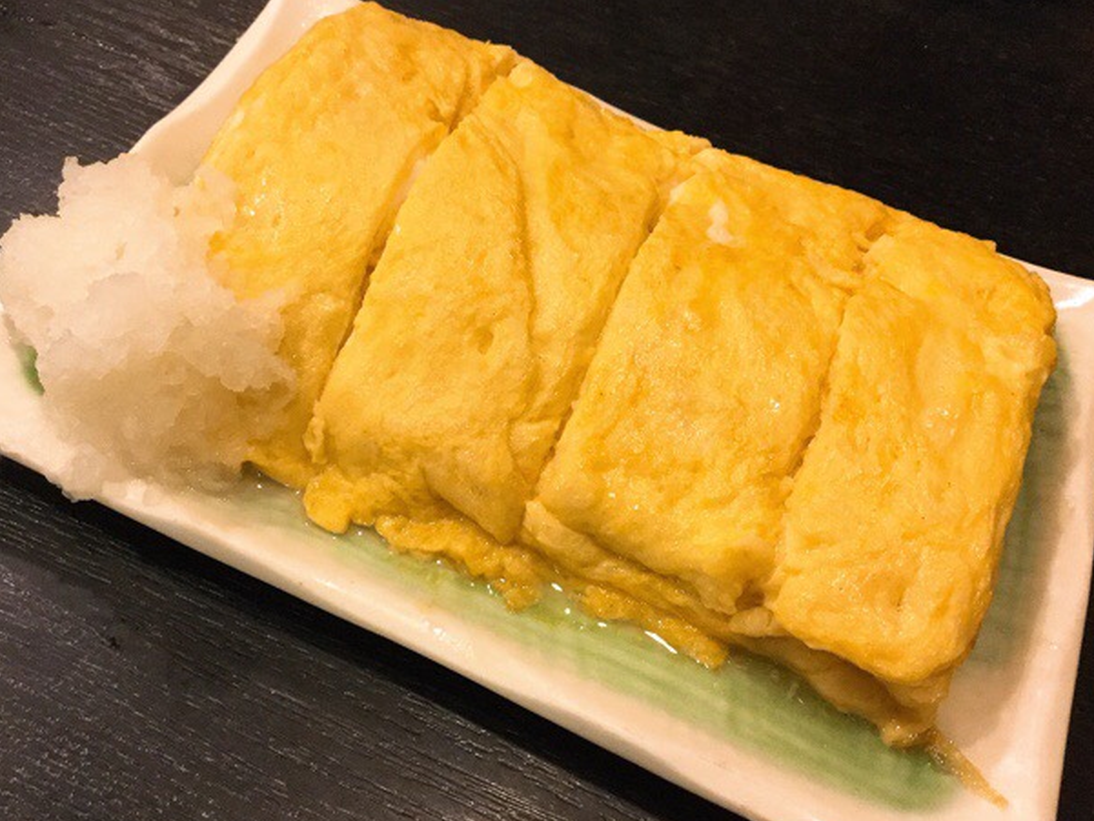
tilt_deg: -56.2
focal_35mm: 33
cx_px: 521
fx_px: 1043
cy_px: 404
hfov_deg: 55.3
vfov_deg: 43.0
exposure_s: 1/15
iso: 200
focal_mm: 3.3
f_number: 2.4
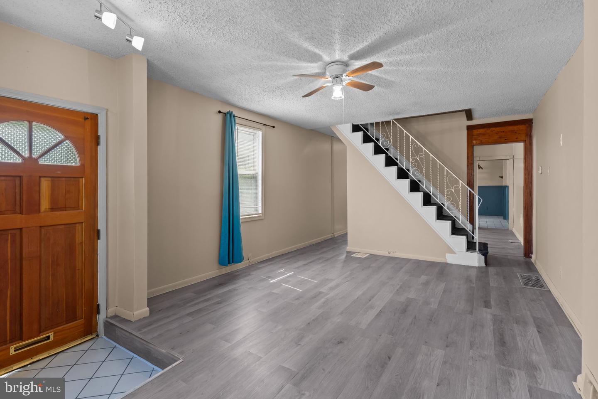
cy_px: 200
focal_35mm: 17
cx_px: 299
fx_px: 282
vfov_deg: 70.4
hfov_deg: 93.3
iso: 400
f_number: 8
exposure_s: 1/20
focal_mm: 17
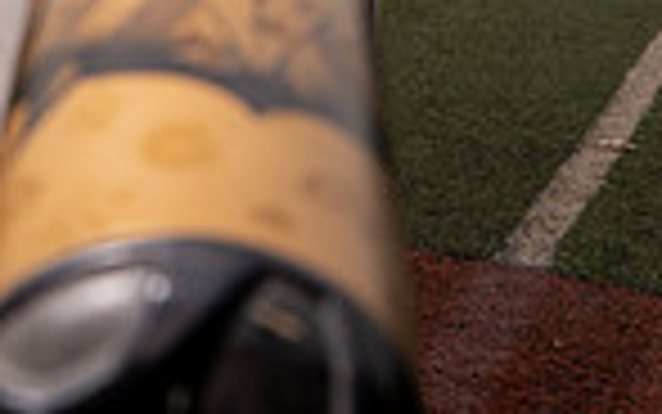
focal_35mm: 109
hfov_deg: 19.0
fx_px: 1967
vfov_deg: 10.4
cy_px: -590
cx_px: 153
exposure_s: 1/250
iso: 125
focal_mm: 35
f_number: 8
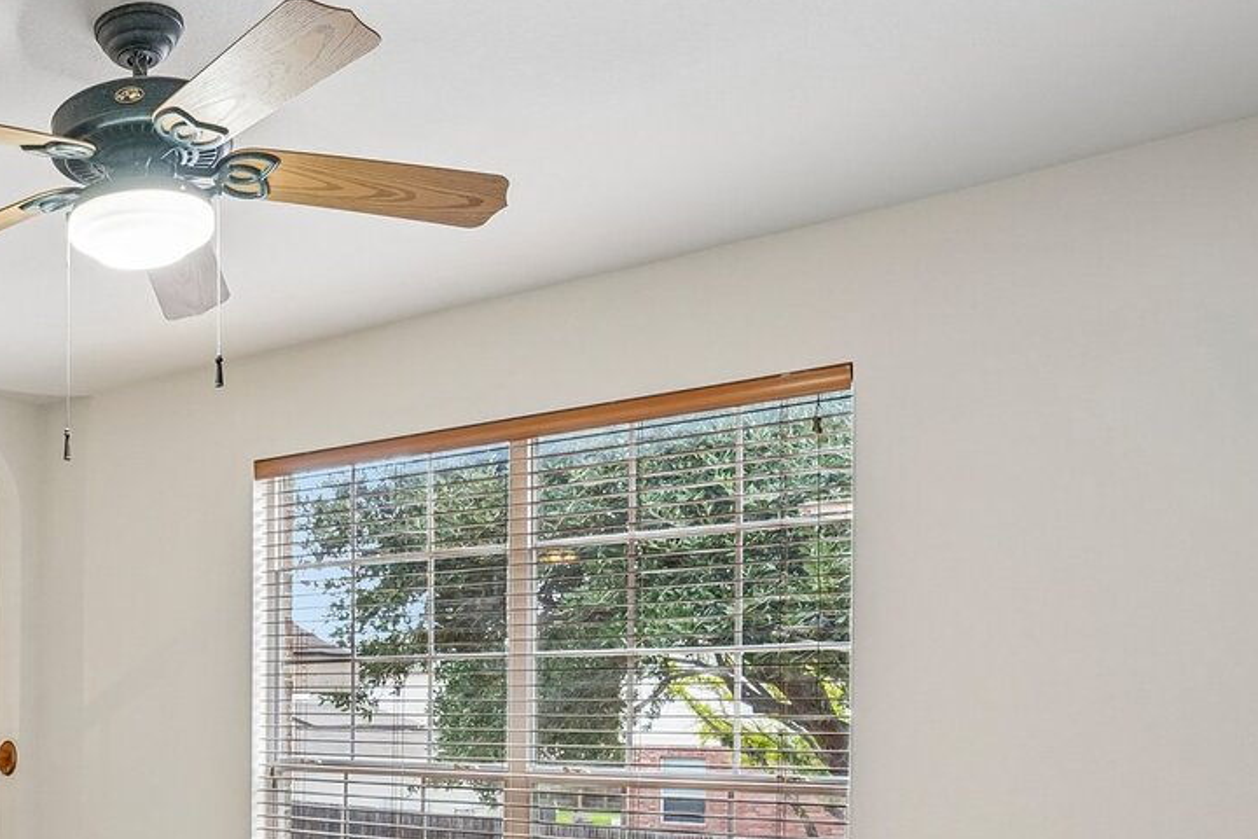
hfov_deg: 44.2
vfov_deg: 35.1
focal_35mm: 36
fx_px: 1258
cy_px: 725
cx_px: -33
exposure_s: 1/13
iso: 400
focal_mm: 16
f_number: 8
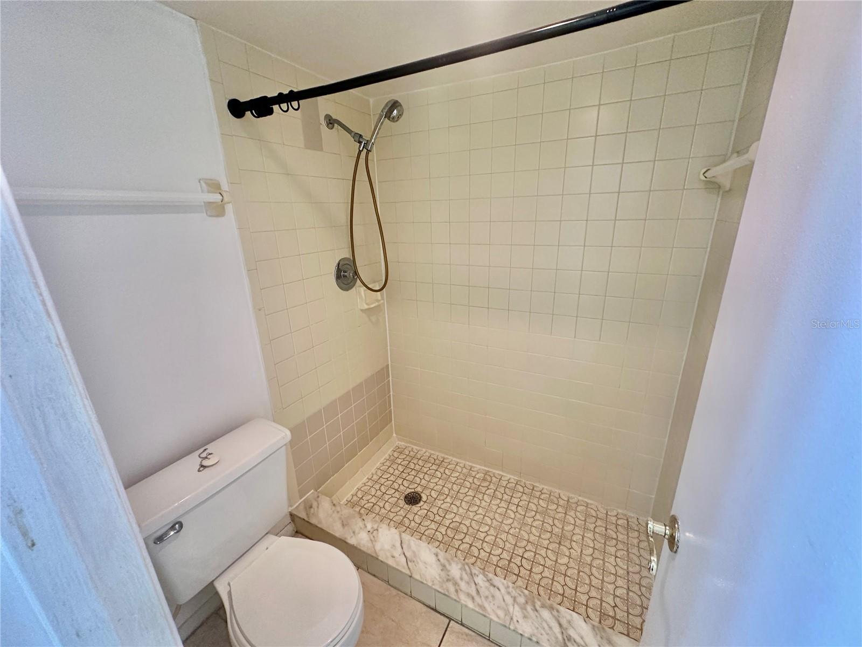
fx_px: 349
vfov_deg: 85.7
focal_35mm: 14
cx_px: 431
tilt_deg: -17.1
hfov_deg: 102.1
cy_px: 324
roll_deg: +1.4
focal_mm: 2.22
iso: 250
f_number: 2.2
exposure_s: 1/60
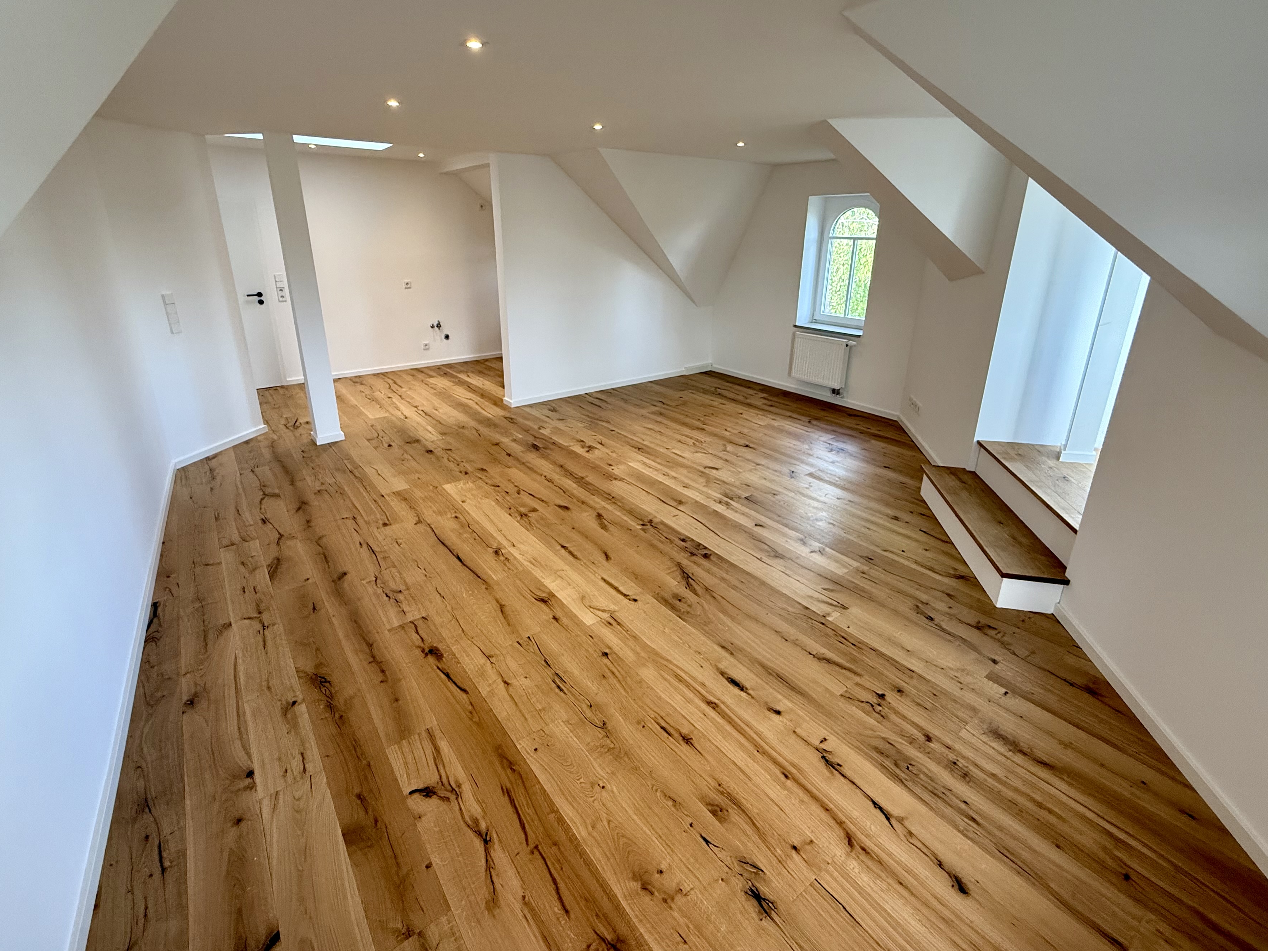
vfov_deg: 77.8
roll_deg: -0.4
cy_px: 422
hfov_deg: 94.5
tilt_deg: -18.9
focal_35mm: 16
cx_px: 626
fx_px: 586
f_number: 2.2
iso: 160
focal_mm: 2.22
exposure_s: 1/99
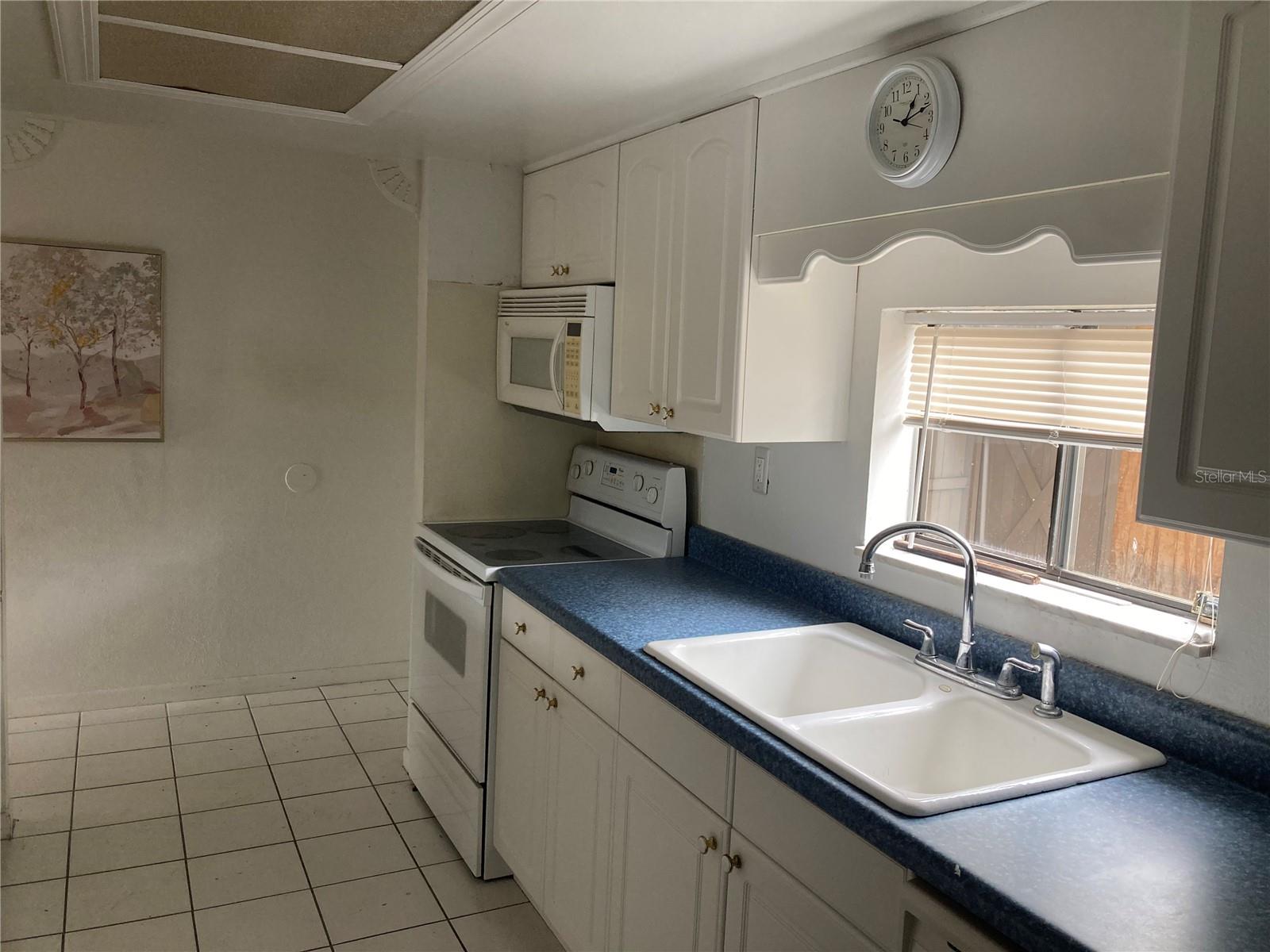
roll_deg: -3.2
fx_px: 1027
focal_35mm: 28
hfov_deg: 63.4
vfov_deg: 49.7
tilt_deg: -4.7
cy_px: 476
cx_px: 635
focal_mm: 3.99
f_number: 1.8
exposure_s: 1/71
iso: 80
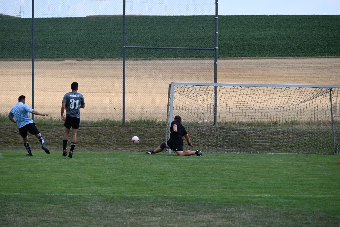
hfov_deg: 12.8
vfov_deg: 8.6
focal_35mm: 160
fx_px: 1512
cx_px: 170
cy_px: 114
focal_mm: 160
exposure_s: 1/1000
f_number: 6.3
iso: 320
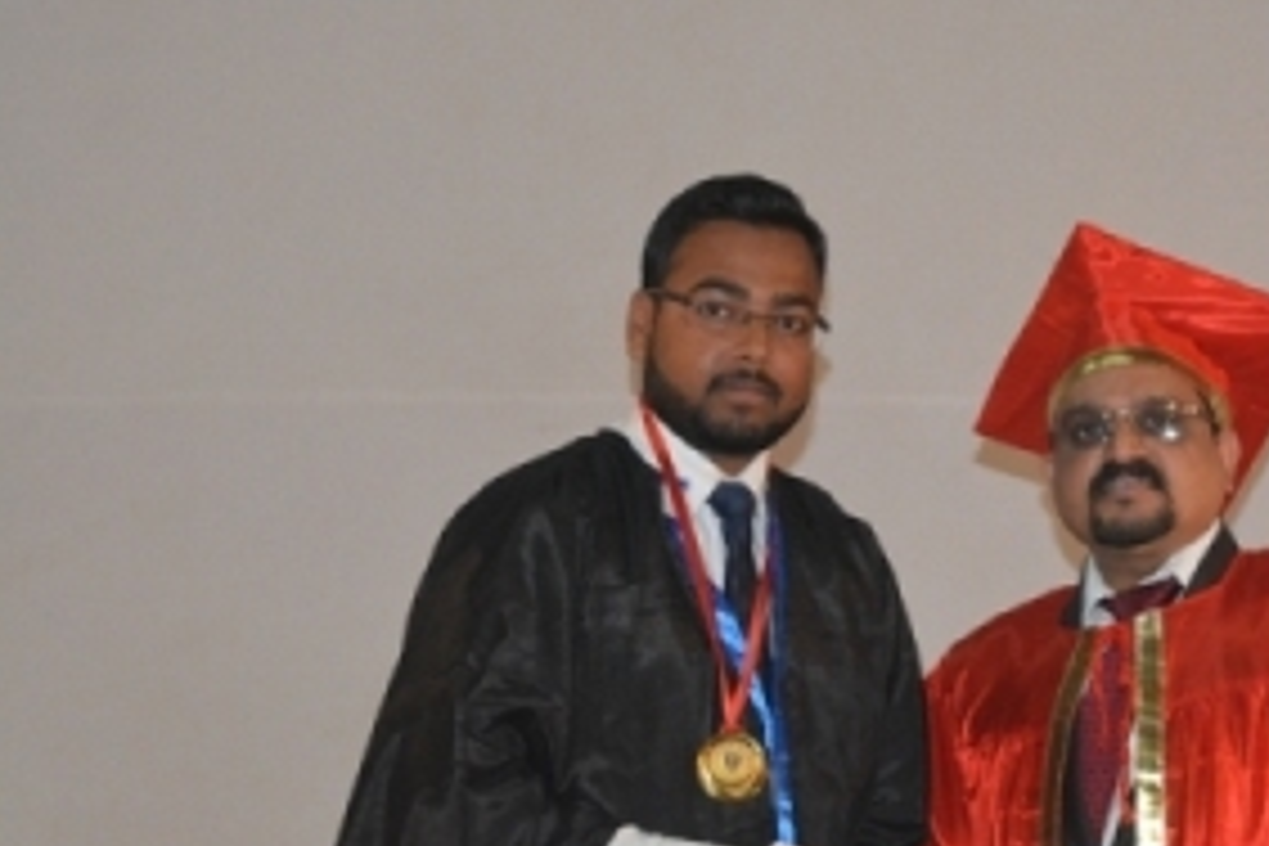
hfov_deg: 15.5
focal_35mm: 132
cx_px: 1008
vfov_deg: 10.4
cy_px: 490
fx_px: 4646
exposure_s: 1/60
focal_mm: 55
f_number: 5.6
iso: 3200
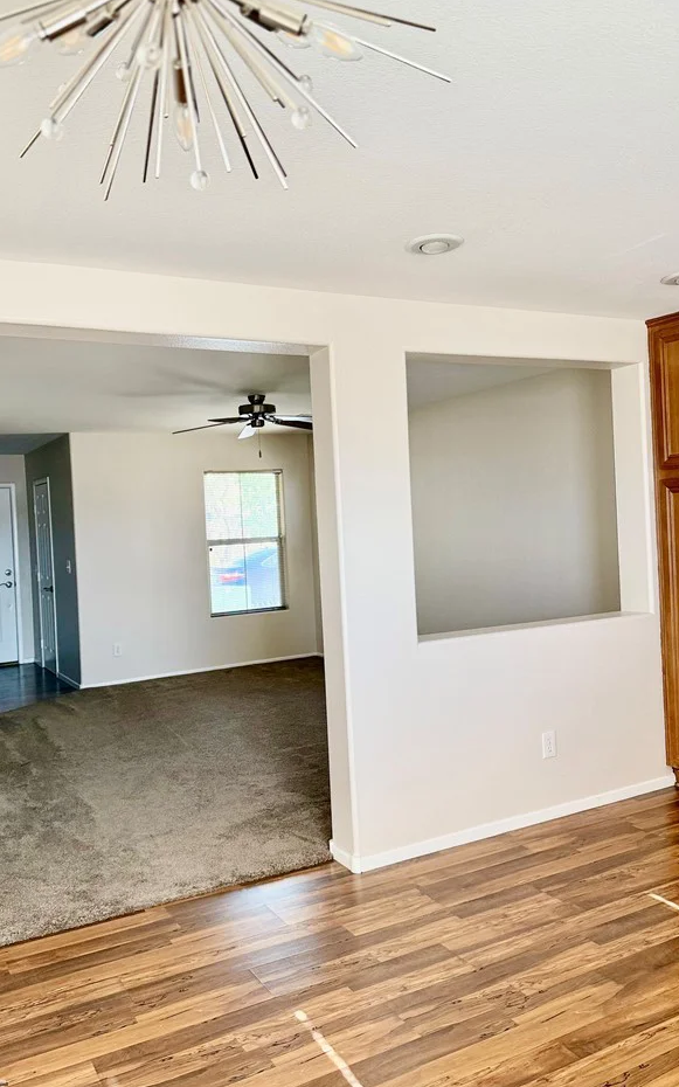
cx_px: 299
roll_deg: +3.5
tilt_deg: +0.7
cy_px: 528
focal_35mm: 28
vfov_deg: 66.5
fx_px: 829
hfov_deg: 44.4
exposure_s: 1/157
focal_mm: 6.76
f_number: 1.78
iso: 160
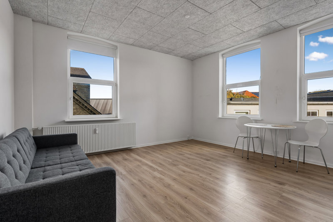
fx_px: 157
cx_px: 166
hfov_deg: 93.3
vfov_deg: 70.4
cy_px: 111
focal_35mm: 17
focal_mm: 17
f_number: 6.3
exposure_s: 1/50
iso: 400
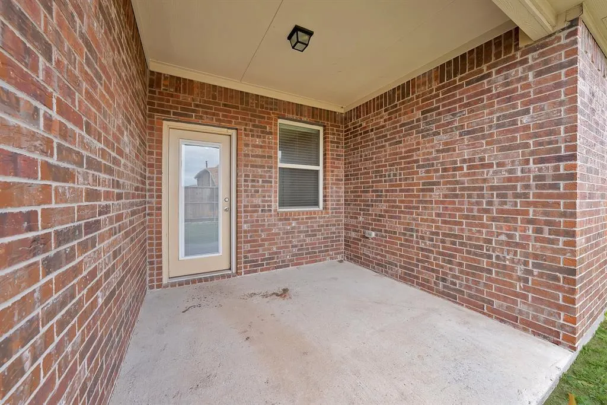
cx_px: 304
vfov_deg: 90.0
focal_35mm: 12
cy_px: 202
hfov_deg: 112.6
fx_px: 202
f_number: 9
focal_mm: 12
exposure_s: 1/25
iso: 640
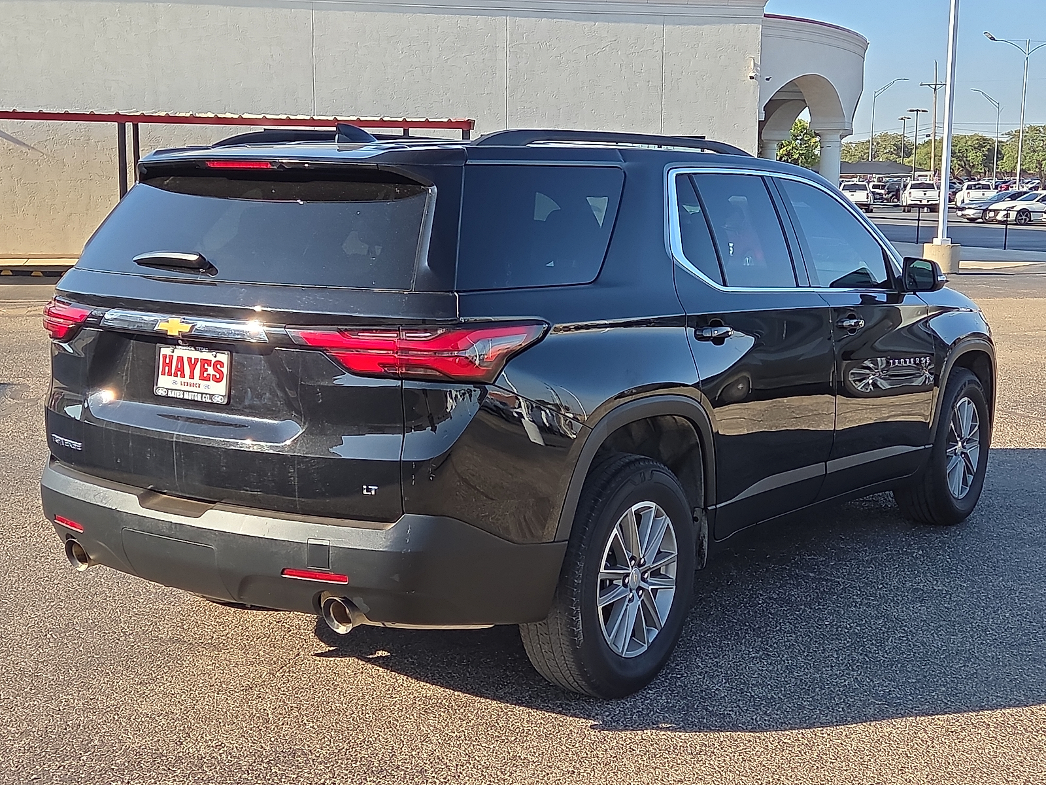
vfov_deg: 30.3
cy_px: 392
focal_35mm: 48
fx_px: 1450
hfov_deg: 39.7
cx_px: 523
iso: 25
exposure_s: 1/833
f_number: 1.8
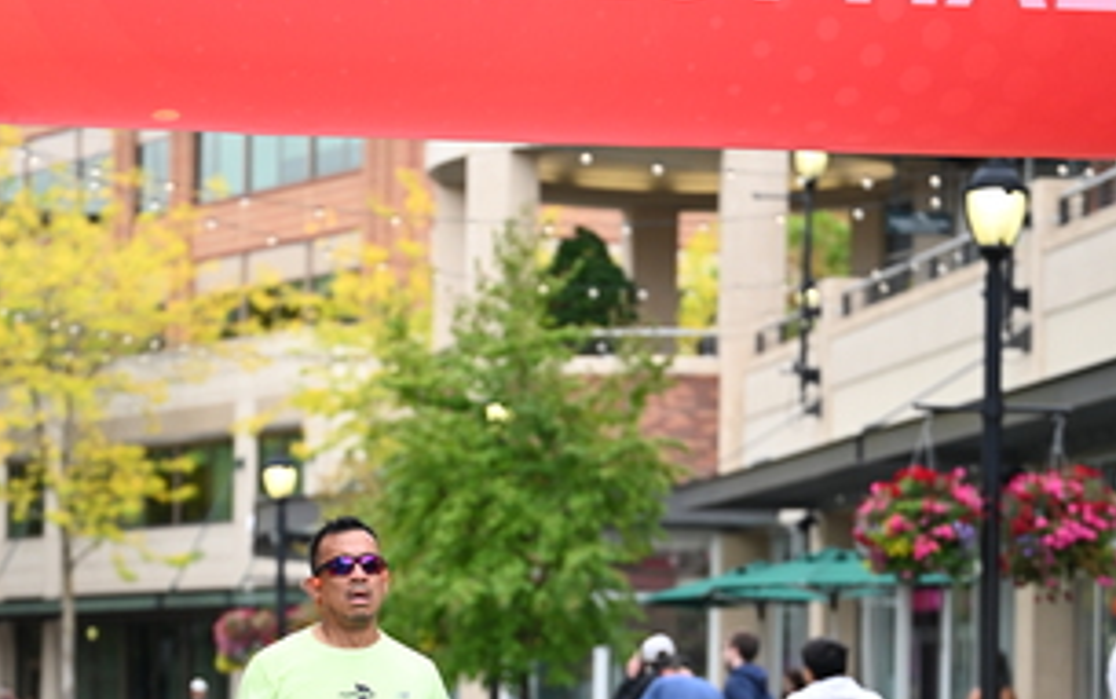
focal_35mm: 136
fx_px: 4139
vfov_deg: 9.6
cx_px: 467
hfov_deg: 15.4
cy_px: 717
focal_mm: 74
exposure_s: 1/1600
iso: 640
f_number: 2.8
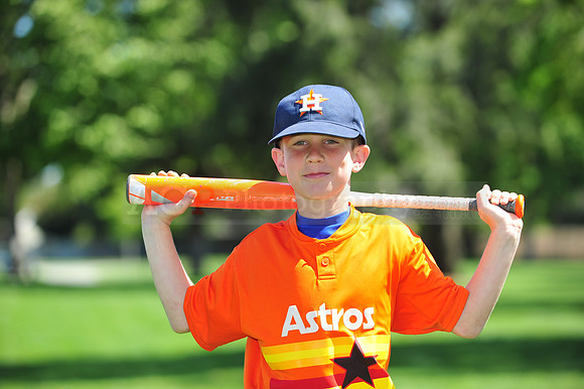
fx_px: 2513
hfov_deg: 13.3
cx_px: 292
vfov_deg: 8.8
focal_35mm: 155
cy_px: 194
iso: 200
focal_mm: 155
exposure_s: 1/800
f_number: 4.5
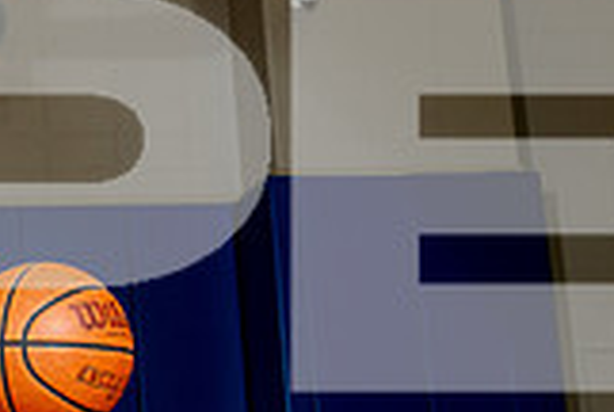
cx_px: -240
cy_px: 193
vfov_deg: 12.0
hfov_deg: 16.5
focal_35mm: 115
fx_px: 1965
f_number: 4
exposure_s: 1/250
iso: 160
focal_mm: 32
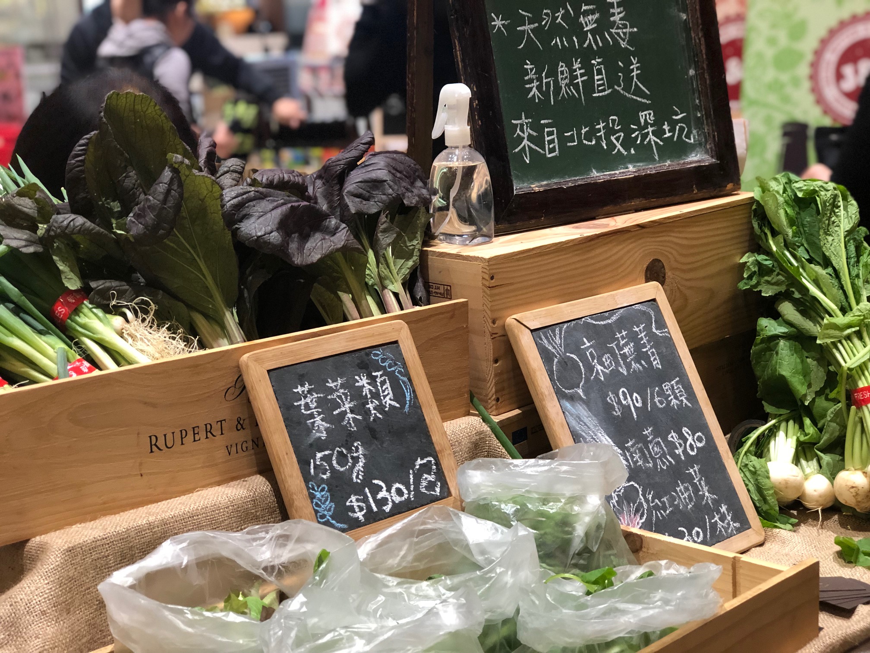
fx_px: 1433
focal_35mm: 57
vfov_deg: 25.7
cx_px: 435
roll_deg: +2.4
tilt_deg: -13.6
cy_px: 326
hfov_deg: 33.8
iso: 160
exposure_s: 1/30
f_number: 2.8
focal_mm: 6.6
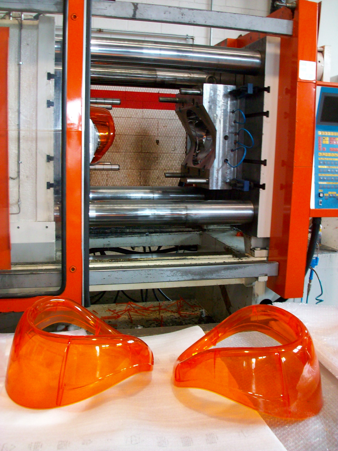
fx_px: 443
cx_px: 169
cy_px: 226
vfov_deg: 54.0
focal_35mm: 34
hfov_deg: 41.8
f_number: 2.8
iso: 160
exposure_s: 1/27.9
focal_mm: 5.7
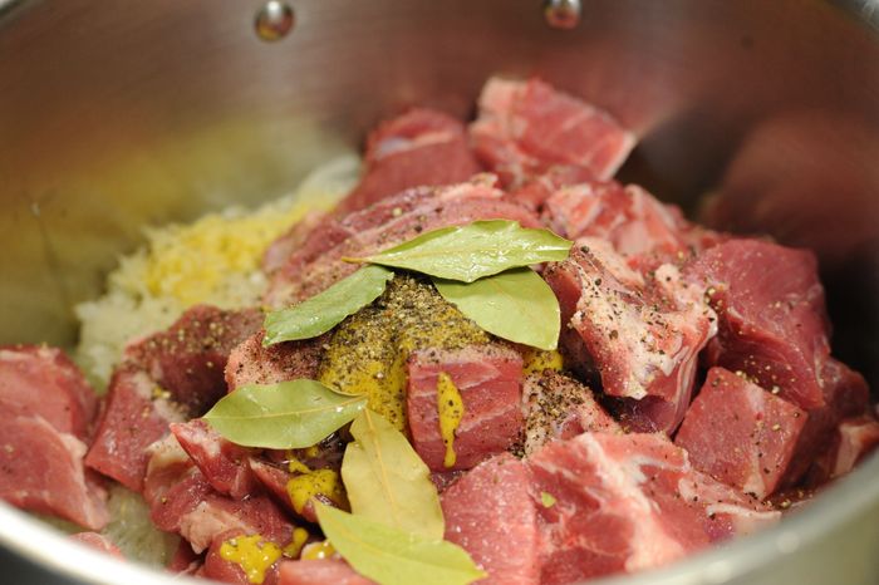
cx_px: 440
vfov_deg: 27.0
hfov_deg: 39.6
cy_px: 292
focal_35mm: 50
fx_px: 1220
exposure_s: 1/500
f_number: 5.6
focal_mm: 50
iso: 2000
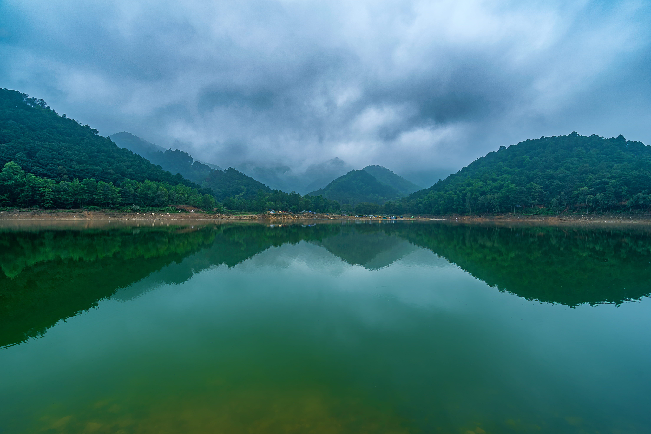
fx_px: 289
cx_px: 326
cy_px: 217
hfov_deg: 96.7
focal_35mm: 16
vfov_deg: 73.7
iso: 50
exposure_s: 1/40
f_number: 8
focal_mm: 16
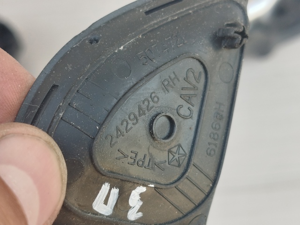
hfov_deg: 27.0
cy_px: 112
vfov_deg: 20.4
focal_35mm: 72
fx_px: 624
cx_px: 150
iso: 64
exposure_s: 1/50
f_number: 1.7
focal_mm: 5.31
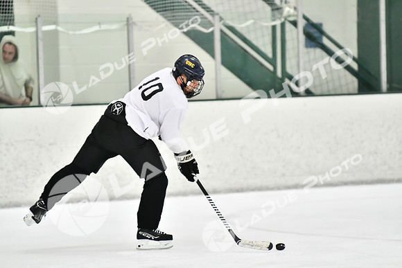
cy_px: 134
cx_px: 201
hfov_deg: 7.2
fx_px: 3183
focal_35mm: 285
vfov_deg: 4.8
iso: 6400
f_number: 2.8
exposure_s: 1/1600
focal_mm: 190
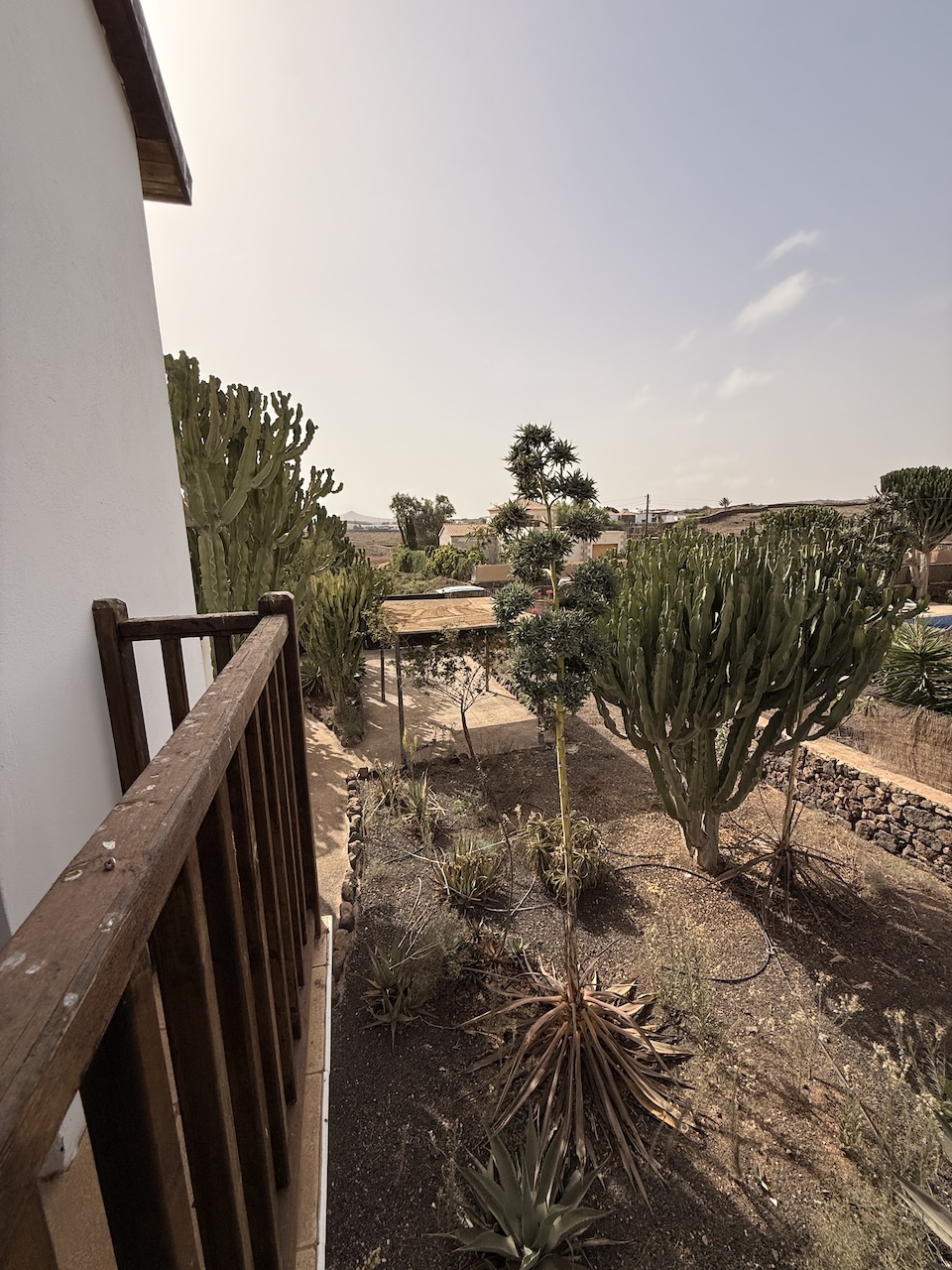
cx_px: 476
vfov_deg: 102.1
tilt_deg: -10.8
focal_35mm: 14
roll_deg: +0.8
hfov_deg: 85.7
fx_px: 513
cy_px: 635
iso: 50
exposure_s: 1/2717
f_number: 2.2
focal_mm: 2.22
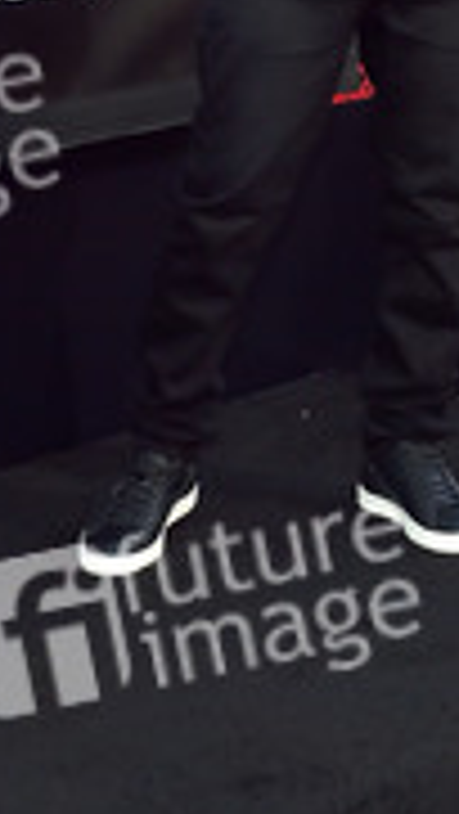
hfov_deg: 11.6
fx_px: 2247
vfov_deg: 19.7
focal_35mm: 104
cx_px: 322
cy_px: -63
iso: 250
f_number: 6.3
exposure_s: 1/250
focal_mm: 45
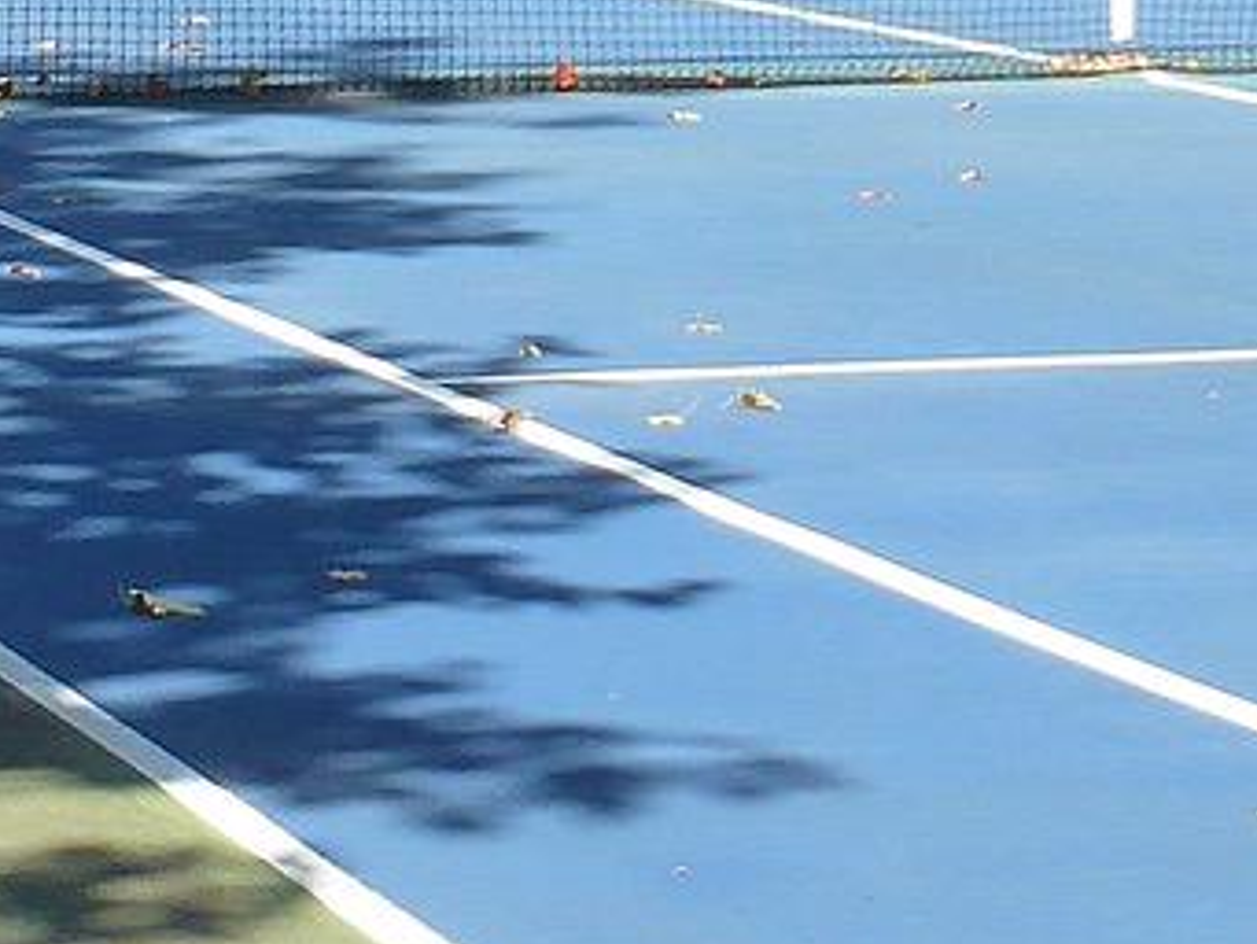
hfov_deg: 10.9
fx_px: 6539
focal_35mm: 180
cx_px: 1286
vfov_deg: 8.2
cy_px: -136
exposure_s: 1/500
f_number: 3.6
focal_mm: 5.4
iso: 100
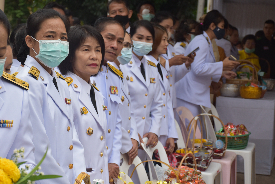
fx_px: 710
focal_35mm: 93
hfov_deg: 21.9
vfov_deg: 14.7
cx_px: 138
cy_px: 92
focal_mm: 62
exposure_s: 1/200
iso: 400
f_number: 7.1
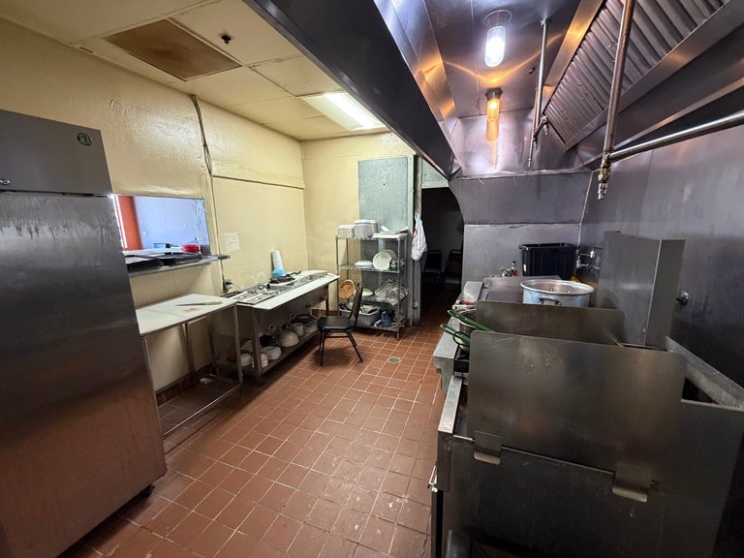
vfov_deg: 85.7
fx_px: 301
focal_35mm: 14
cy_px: 279
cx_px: 372
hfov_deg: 102.1
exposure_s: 1/60
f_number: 2.2
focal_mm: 2.22
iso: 400
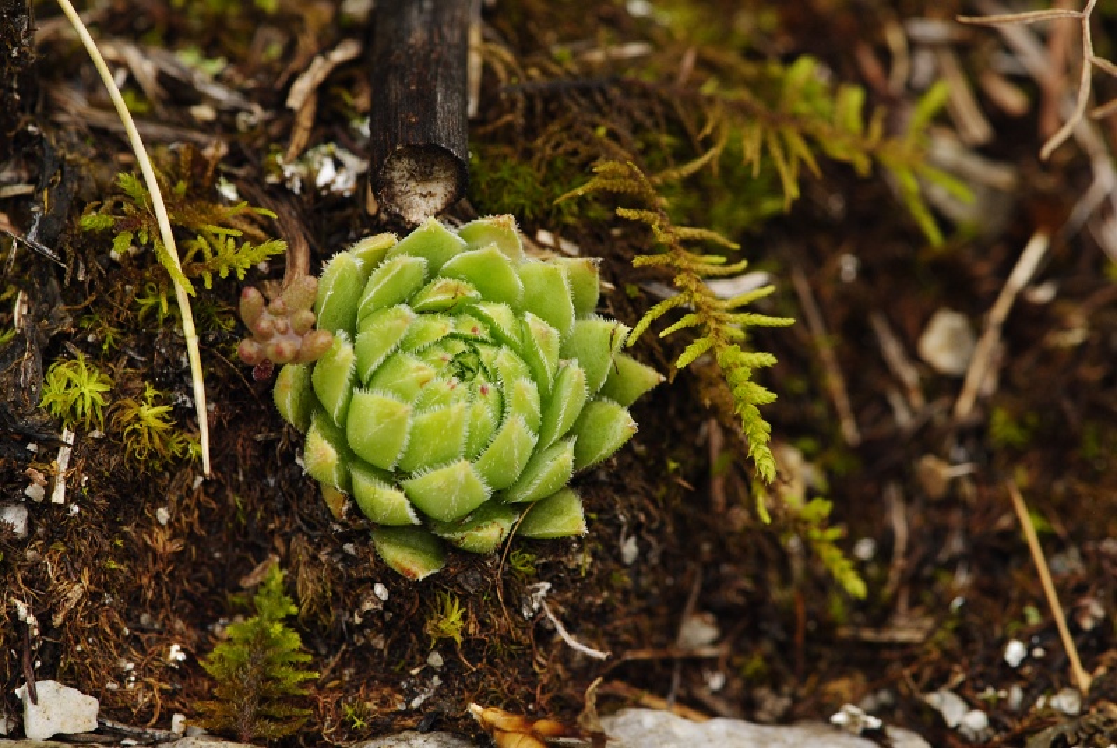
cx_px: 558
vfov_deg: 10.8
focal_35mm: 128
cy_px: 374
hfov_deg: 16.0
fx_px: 3962
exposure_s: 1/100
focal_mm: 85
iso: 400
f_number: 8
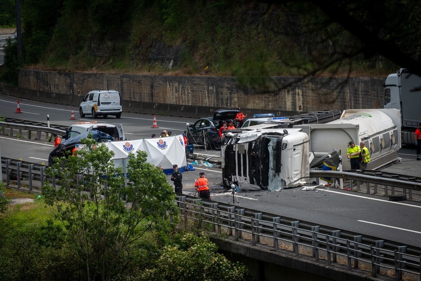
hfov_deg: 8.1
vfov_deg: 5.4
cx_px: 210
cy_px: 140
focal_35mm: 255
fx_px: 2982
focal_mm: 170
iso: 200
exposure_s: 1/160
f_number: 8
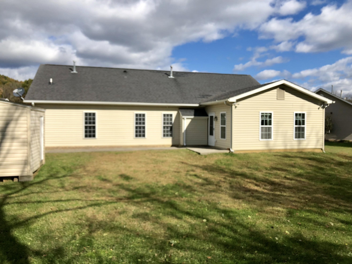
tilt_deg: -0.6
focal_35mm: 28
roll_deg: +0.1
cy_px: 132
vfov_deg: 49.7
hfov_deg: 63.4
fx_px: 285
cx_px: 176
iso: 20
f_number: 1.8
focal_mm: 3.99
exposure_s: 1/3040
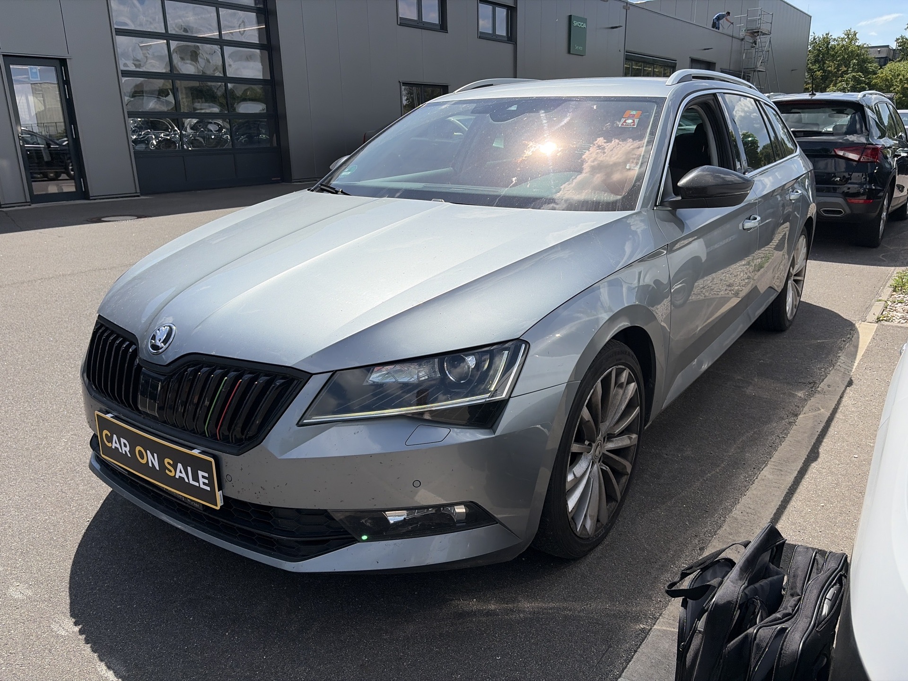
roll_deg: +2.6
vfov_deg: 53.1
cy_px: 340
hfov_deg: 67.3
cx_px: 454
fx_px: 682
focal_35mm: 26
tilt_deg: -15.2
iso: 64
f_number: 1.6
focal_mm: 5.96
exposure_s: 1/5348
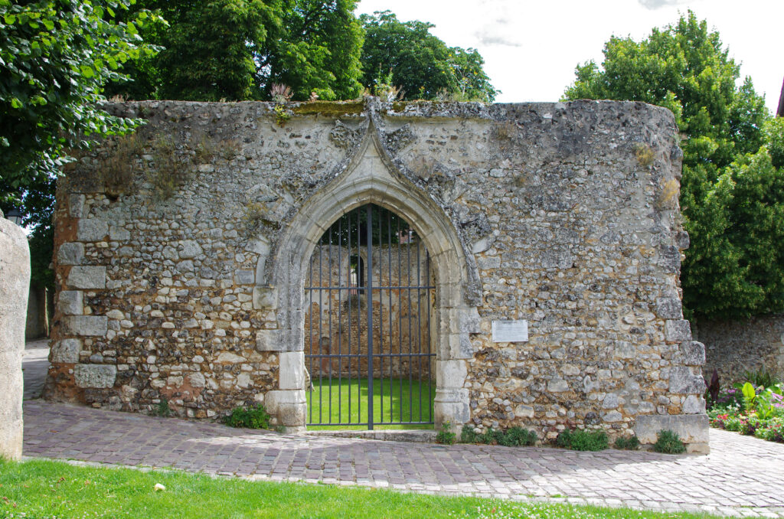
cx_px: 392
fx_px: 754
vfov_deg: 38.0
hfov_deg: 54.9
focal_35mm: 35
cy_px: 260
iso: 200
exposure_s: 1/125
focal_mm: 23.13
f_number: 10
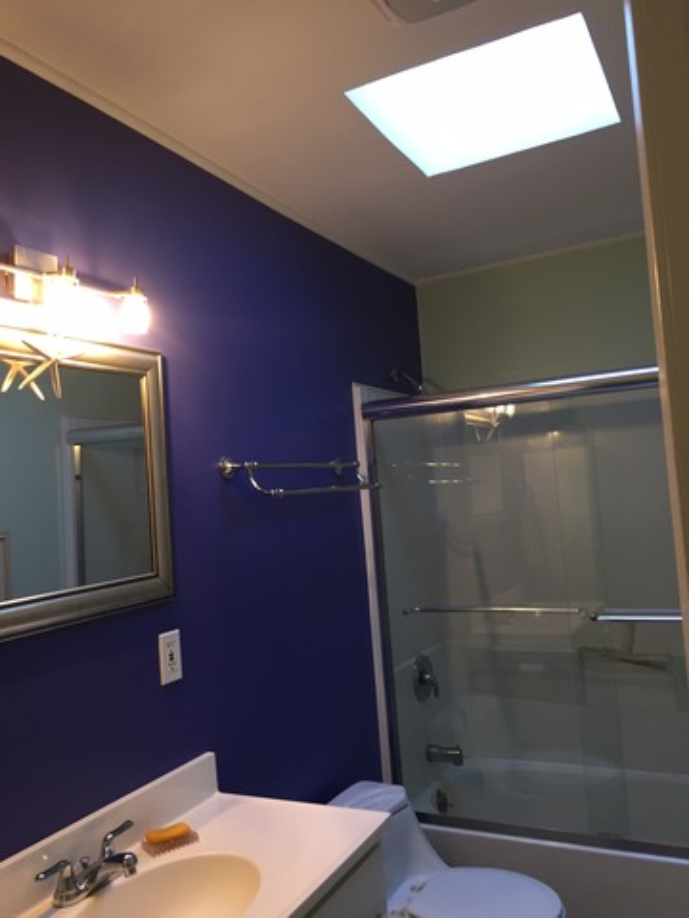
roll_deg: +4.3
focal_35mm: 29
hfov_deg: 48.2
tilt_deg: +3.7
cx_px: 344
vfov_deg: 61.7
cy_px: 459
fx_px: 770
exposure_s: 1/30
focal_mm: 4.15
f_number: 2.2
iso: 80
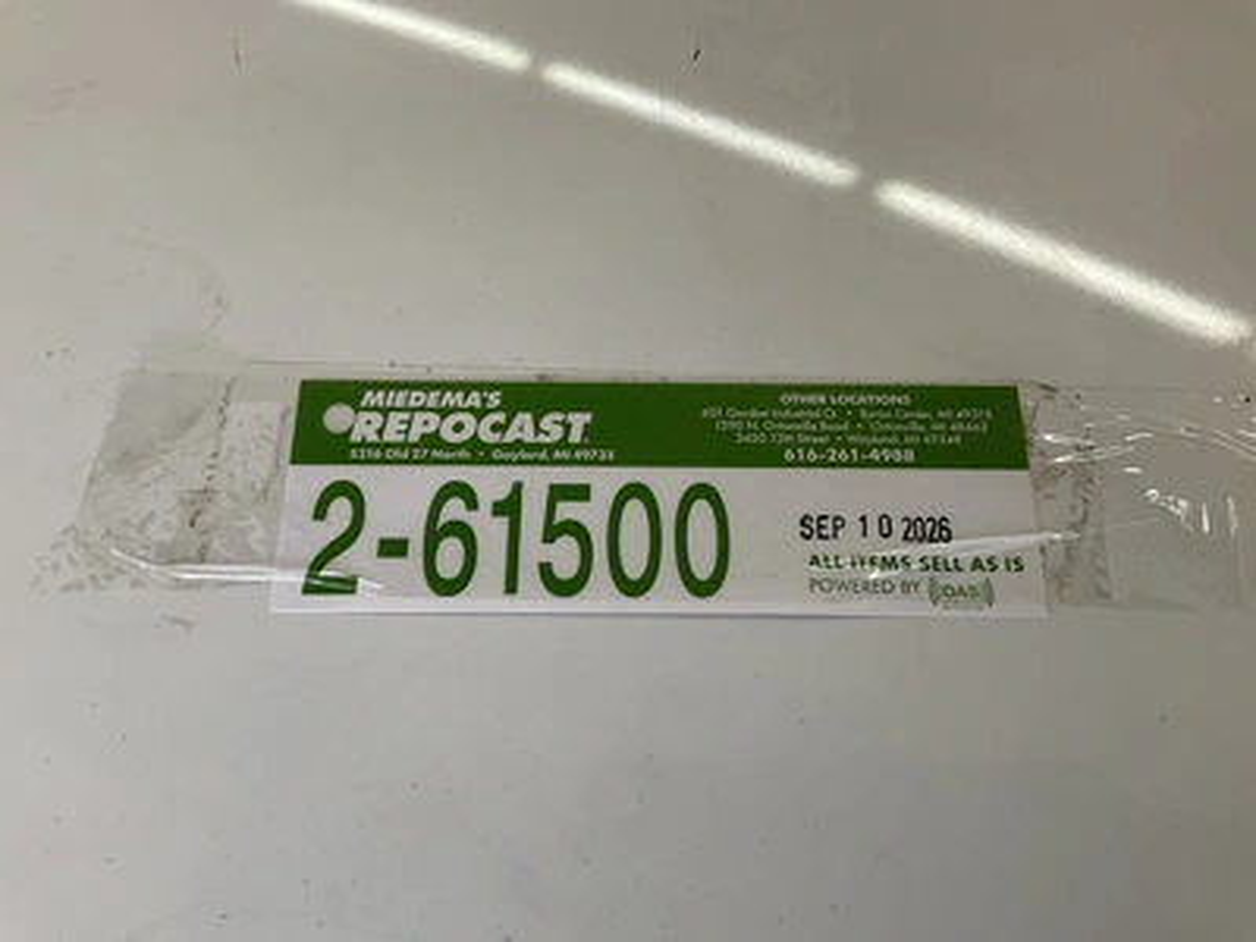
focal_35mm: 29
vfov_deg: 48.2
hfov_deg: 61.7
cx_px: 628
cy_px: 471
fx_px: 1052
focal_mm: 3
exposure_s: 1/120
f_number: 1.8
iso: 50
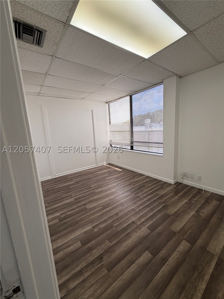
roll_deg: +2.9
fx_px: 121
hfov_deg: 85.7
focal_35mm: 14
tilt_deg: -8.8
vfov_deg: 102.1
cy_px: 150
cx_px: 112
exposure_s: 1/173
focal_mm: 2.22
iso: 40
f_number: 2.2
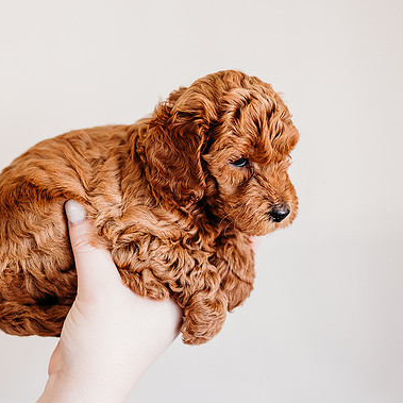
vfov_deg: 38.3
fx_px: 580
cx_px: 251
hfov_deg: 38.1
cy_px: 205
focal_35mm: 44
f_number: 2.2
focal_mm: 24
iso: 1000
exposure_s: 1/400
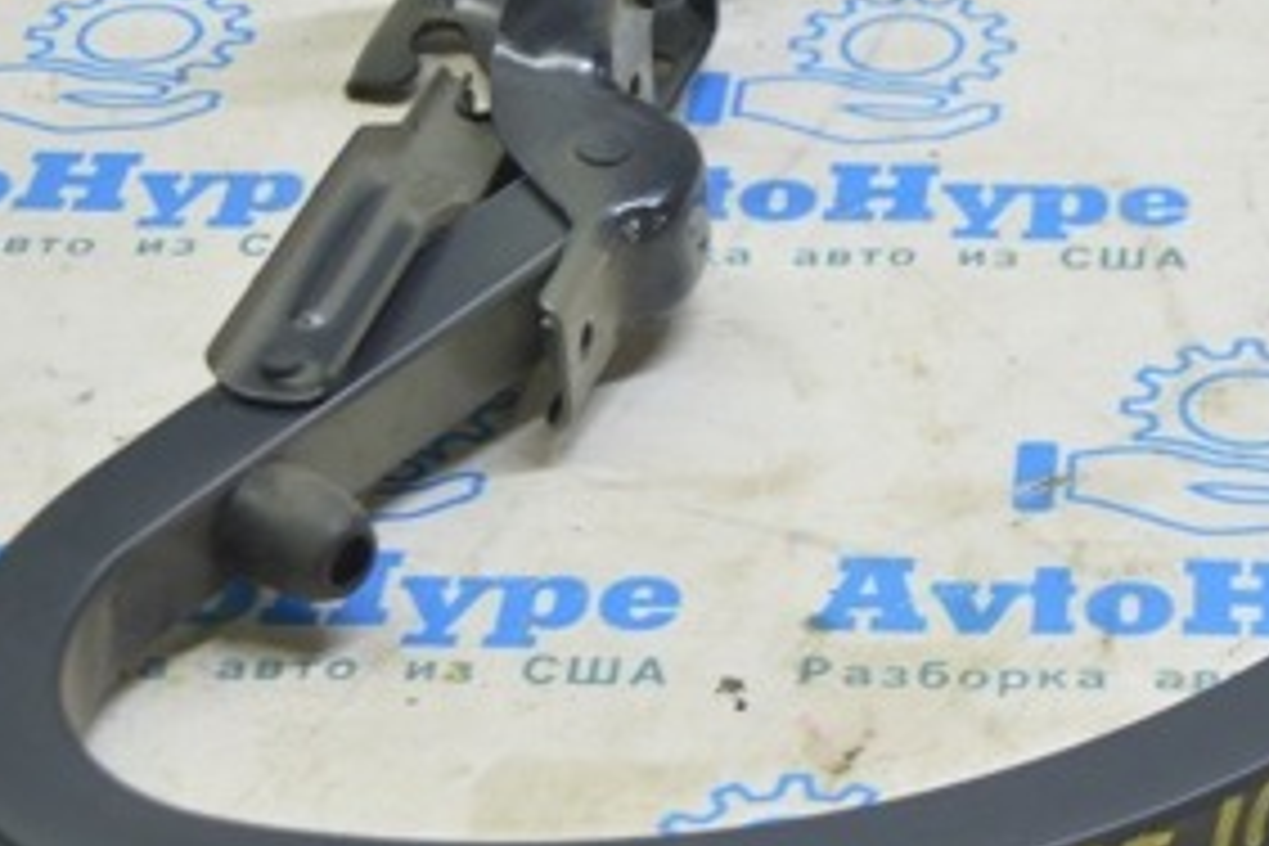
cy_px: 443
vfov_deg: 10.6
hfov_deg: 15.6
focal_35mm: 129
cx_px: 1282
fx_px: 4547
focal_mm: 38
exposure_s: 1/20
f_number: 5.6
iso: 400
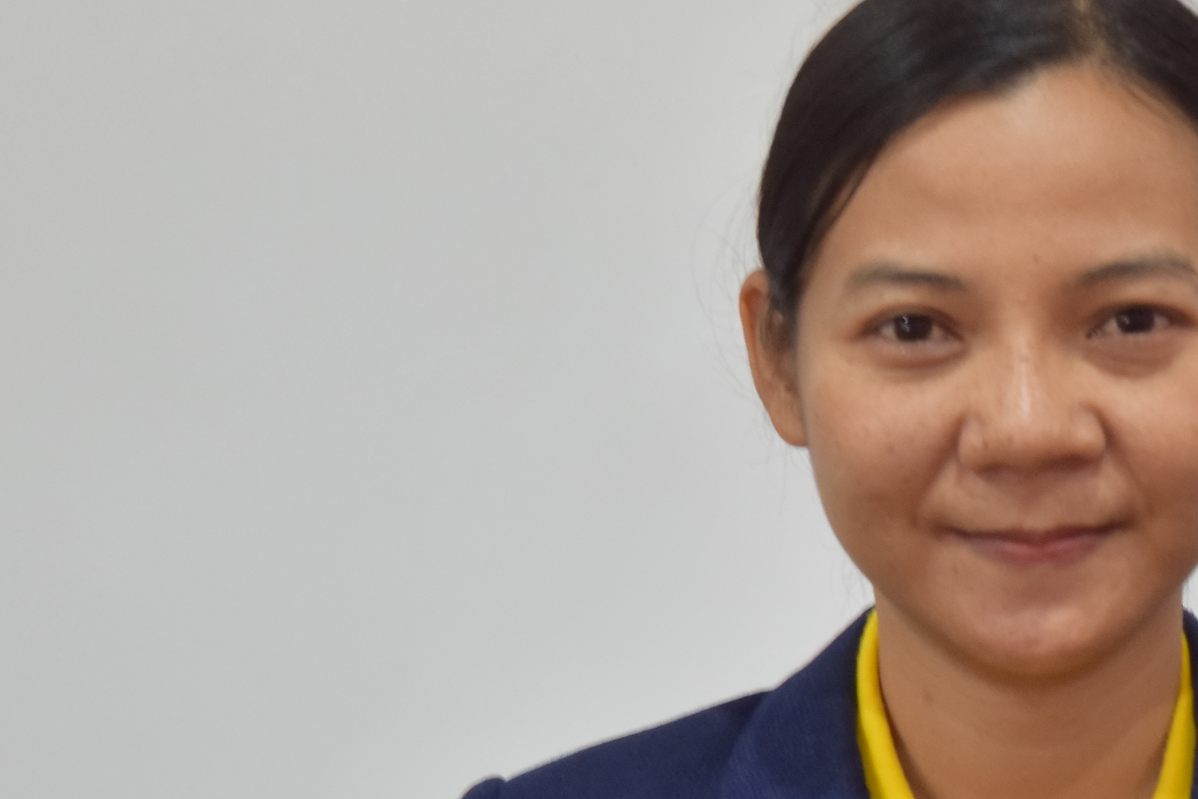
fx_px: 6495
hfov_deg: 10.5
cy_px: 701
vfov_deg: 7.0
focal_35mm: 195
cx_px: 1053
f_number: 5.6
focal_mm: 55
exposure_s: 1/15
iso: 640
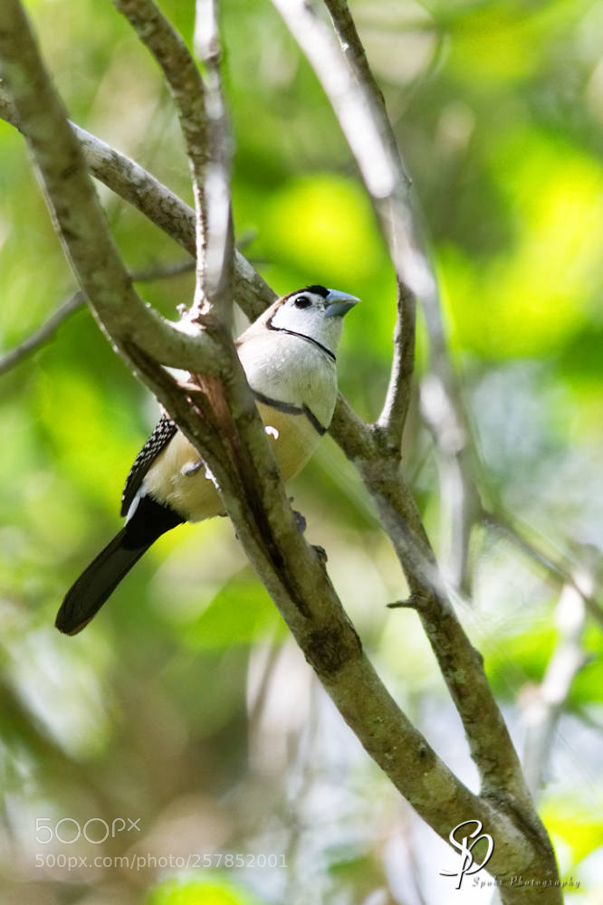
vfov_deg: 2.8
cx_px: 302
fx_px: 18855
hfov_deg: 1.8
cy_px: 452
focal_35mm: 750
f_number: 6.3
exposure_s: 1/800
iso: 720
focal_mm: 500
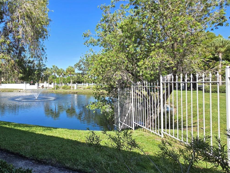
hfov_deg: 72.1
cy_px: 84
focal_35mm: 21
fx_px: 140
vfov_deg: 63.5
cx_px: 51
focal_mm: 2.2
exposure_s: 1/1030
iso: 50
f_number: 2.2
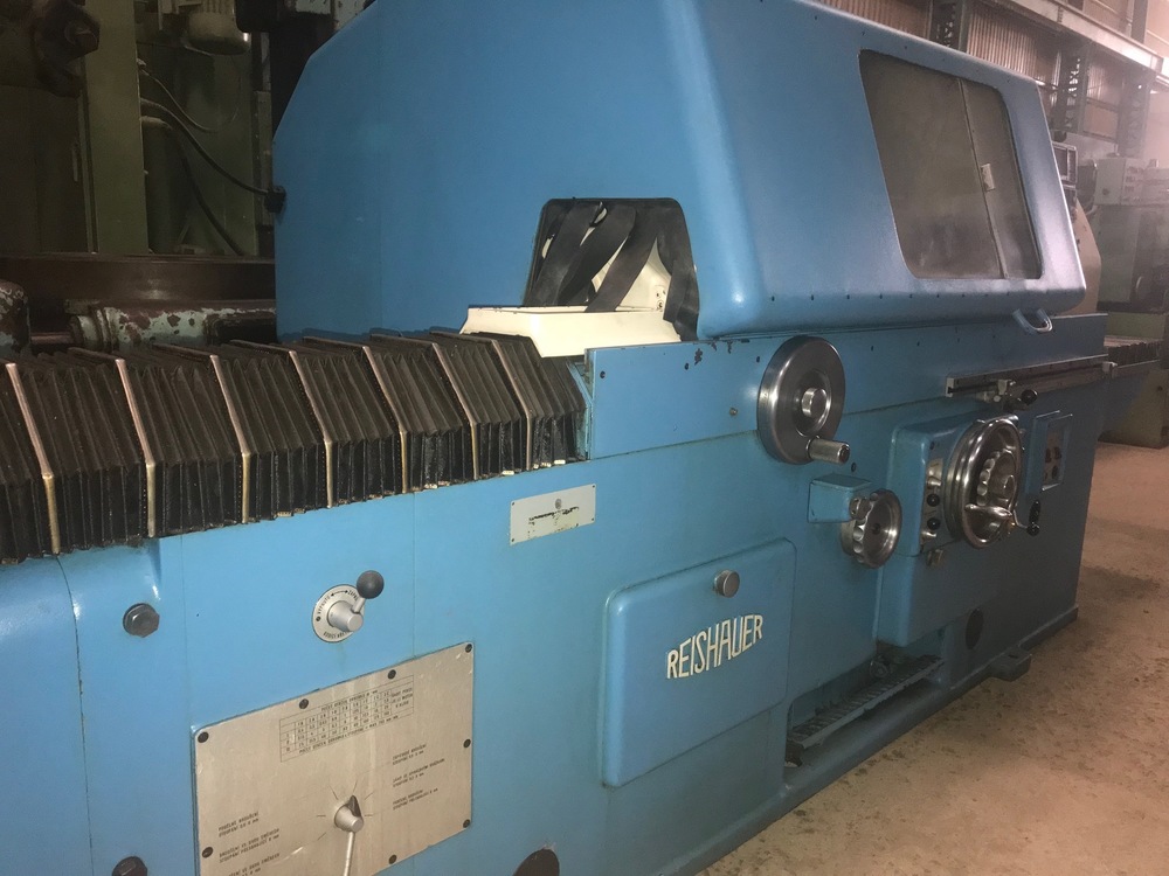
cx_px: 584
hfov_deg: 63.4
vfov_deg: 49.7
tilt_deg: -11.2
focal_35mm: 28
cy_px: 438
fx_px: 946
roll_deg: -1.1
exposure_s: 1/17
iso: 100
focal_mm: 3.99
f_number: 1.8
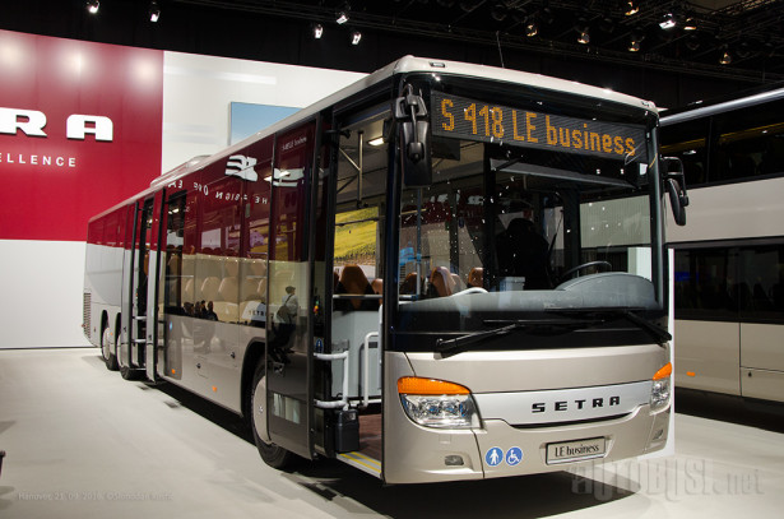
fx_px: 782
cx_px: 392
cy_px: 260
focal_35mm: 36
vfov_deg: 36.7
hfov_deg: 53.2
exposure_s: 1/40
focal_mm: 24
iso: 800
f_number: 8
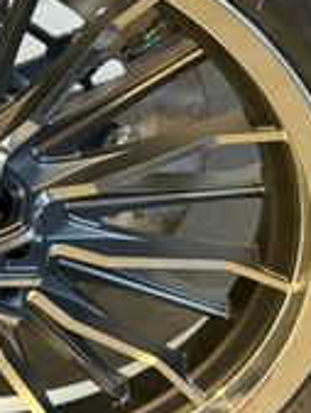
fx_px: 1089
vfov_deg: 21.4
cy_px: 125
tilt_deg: -32.7
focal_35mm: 91
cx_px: -49
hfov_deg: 15.7
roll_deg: +29.0
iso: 320
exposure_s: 1/50
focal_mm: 6.76
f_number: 1.78
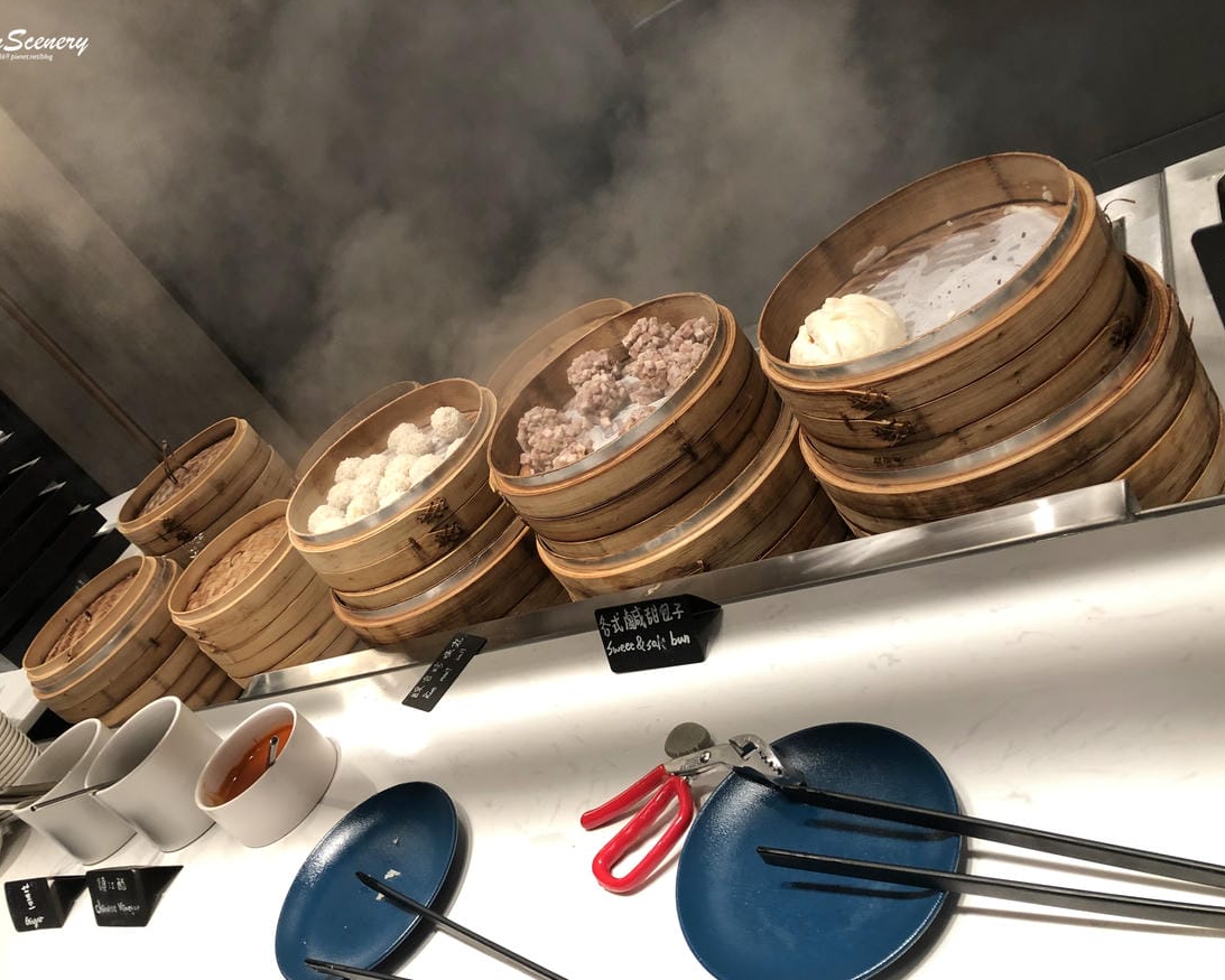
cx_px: 575
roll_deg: +38.3
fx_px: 1088
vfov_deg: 48.5
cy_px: 498
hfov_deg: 58.7
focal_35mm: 30
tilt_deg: -25.8
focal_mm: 3.99
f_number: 1.8
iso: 40
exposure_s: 1/17
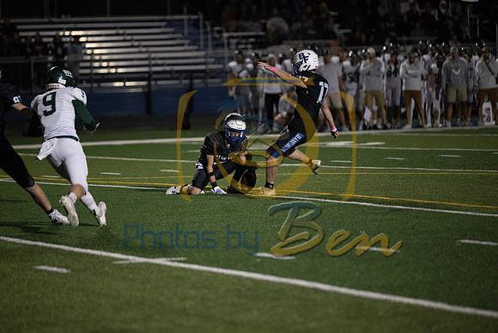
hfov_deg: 10.5
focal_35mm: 195
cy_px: 166
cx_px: 249
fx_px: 2698
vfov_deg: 7.0
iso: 5000
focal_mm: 195
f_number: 2.8
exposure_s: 1/1250
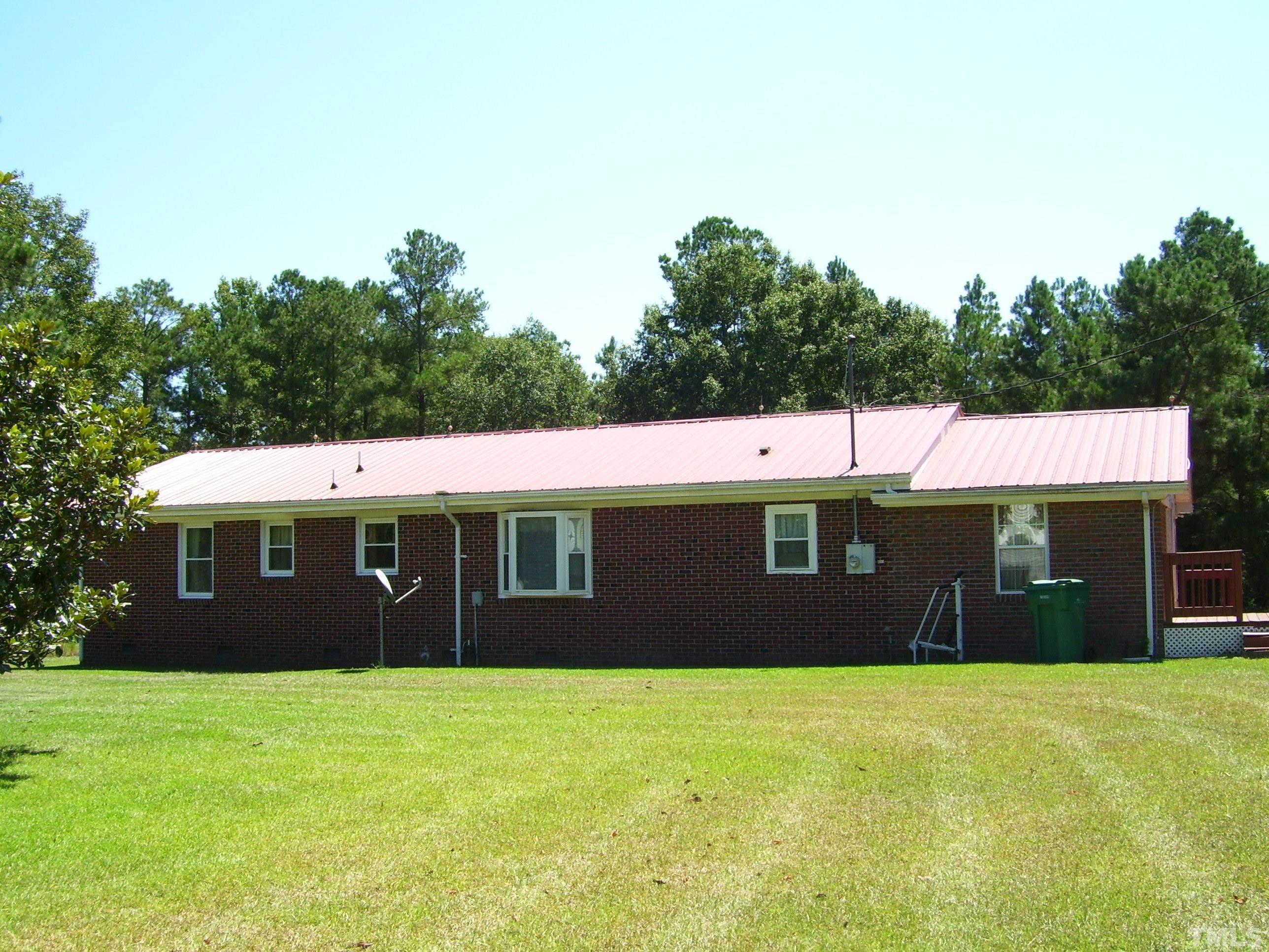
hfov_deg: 50.1
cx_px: 634
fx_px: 1356
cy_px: 476
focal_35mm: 37
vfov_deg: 38.7
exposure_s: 1/250
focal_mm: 6
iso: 80
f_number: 4.8
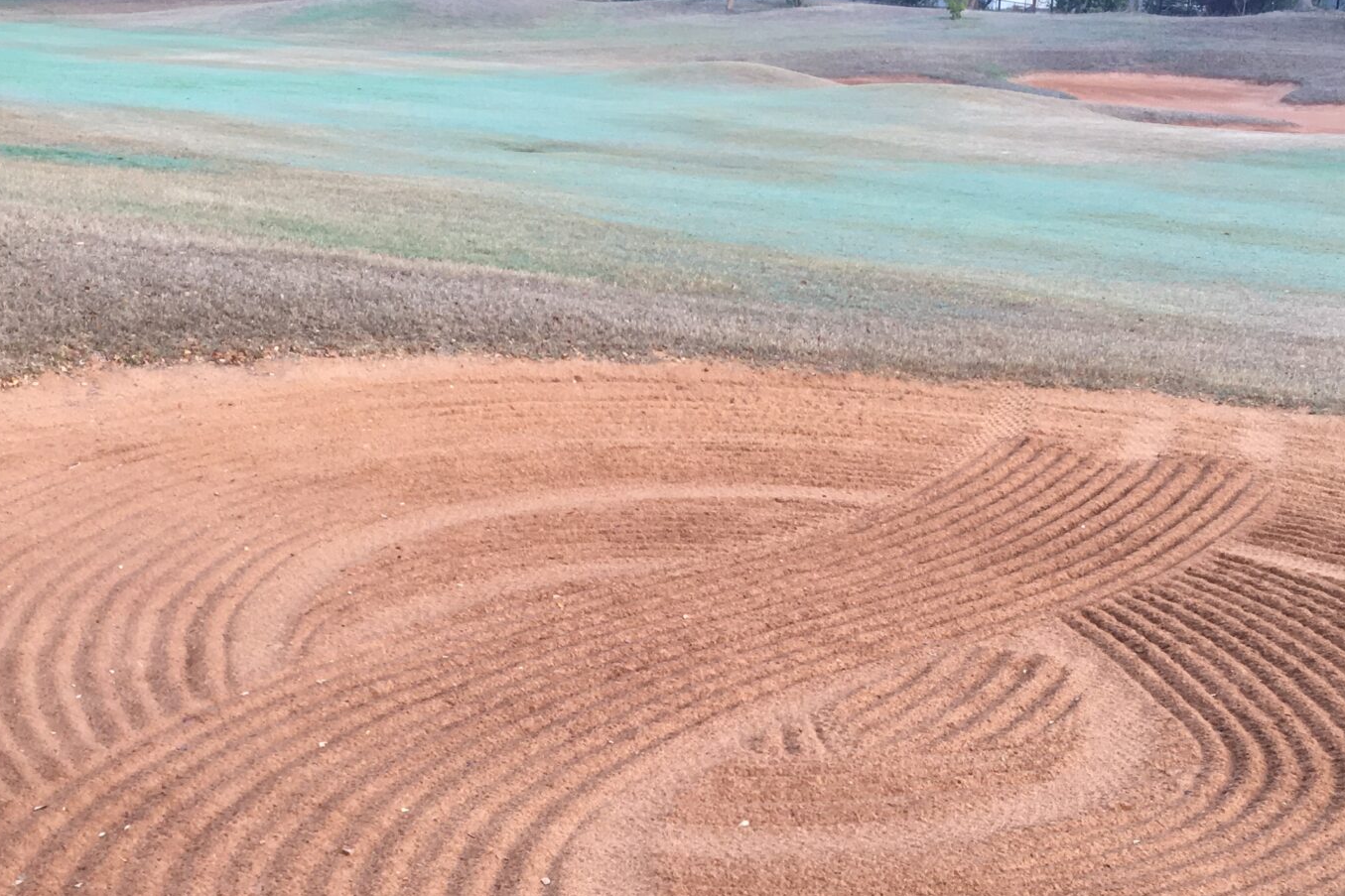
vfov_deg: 23.2
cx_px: 784
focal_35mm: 57
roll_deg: -4.2
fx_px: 2129
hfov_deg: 35.0
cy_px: 790
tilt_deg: -20.7
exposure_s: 1/100
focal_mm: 4.15
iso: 32
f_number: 2.2
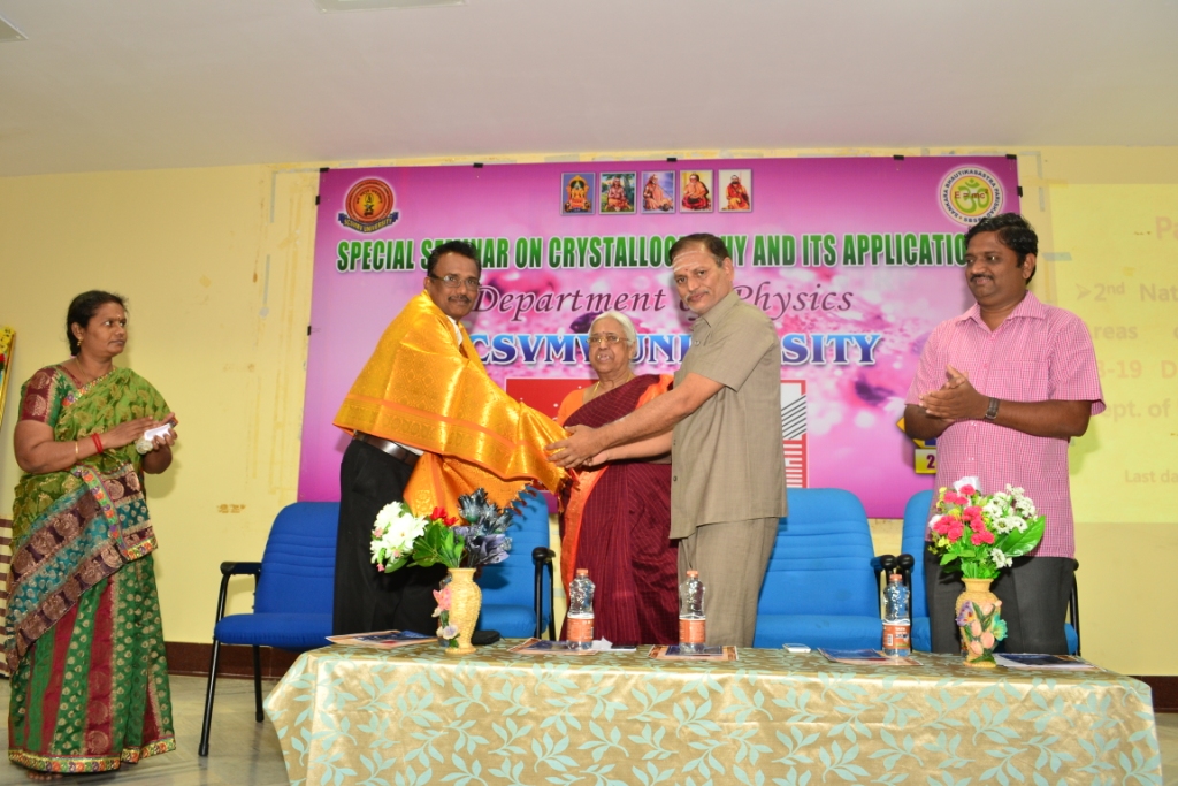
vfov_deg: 47.9
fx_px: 884
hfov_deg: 67.4
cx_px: 589
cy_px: 393
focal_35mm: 27
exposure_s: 1/30
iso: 400
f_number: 6.3
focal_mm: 18
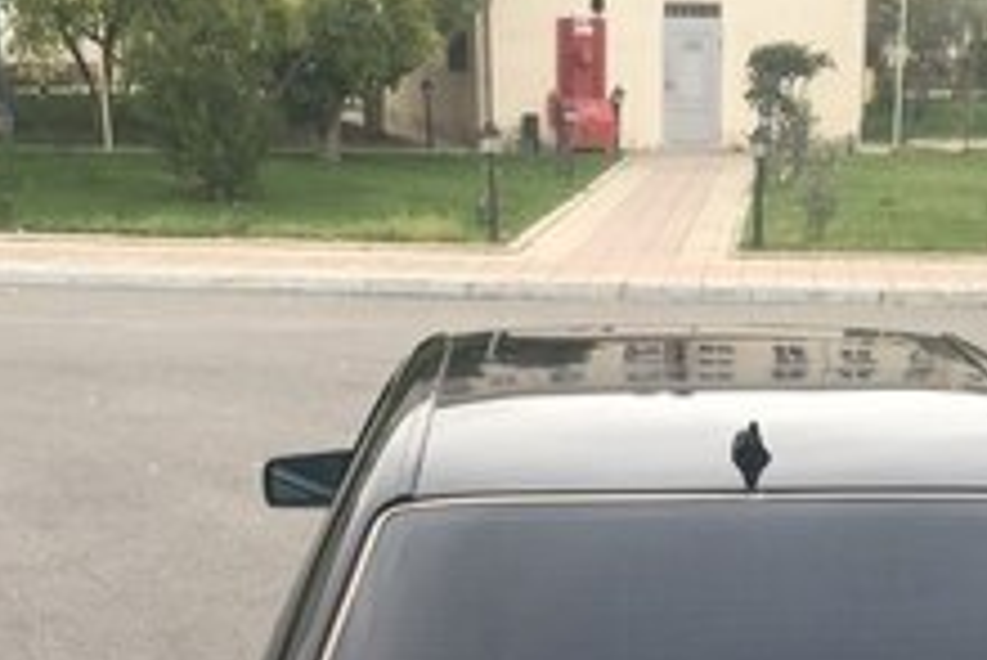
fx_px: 1865
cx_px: 709
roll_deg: -0.9
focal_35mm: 68
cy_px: 786
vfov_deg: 19.0
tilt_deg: -20.0
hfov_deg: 29.3
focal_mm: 4.15
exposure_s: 1/100
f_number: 2.2
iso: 32
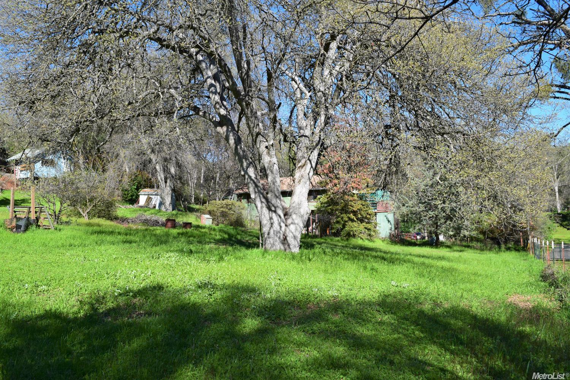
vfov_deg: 47.9
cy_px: 190
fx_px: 427
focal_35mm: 27
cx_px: 285
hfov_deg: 67.4
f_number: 11
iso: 400
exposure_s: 1/320
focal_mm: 18
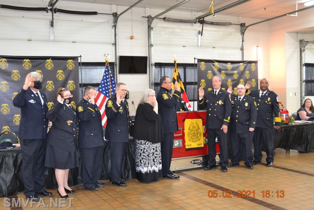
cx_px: 157
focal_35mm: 39
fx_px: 340
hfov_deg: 49.5
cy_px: 105
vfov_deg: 34.2
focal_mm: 26
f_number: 4
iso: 1100
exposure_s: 1/60
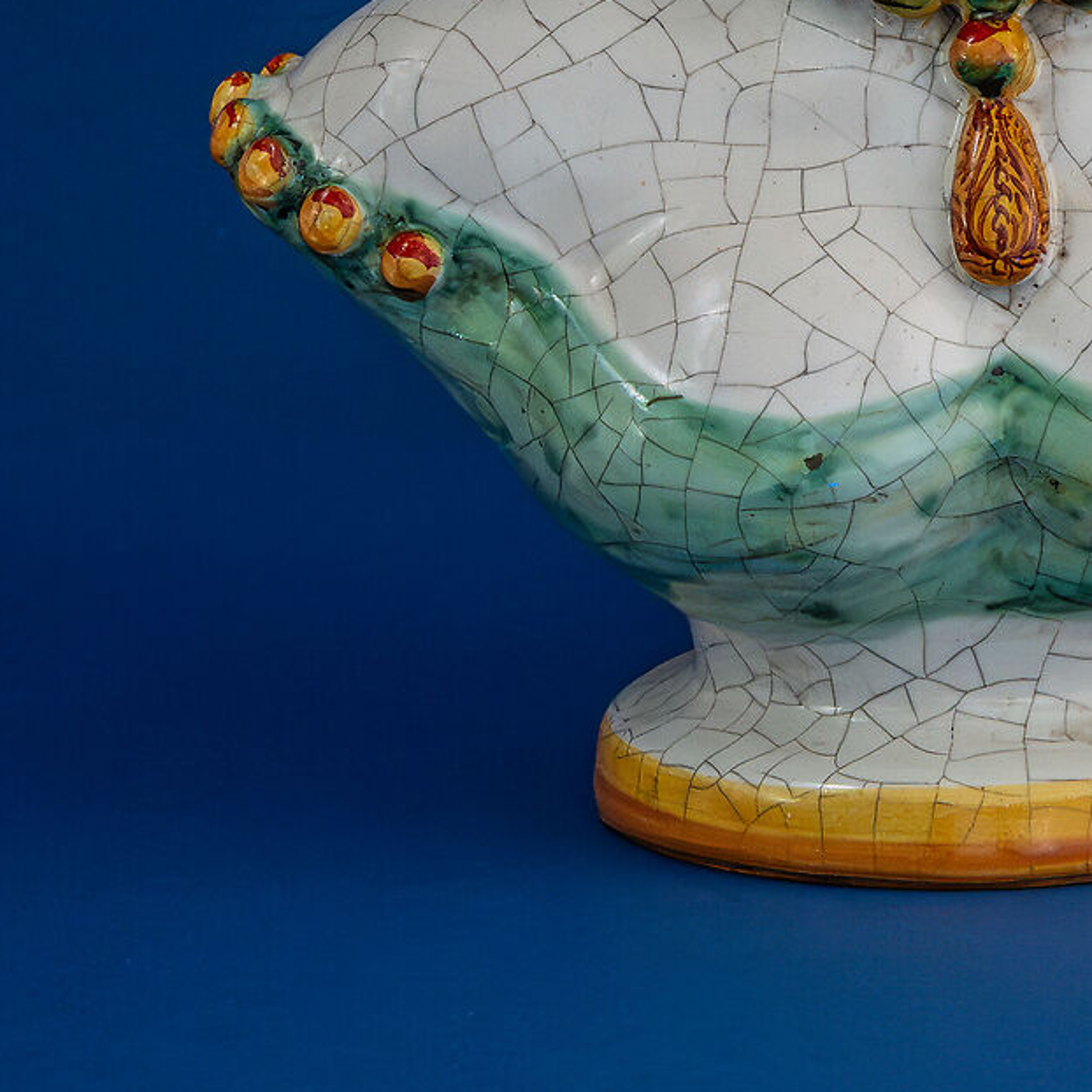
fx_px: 5496
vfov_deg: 11.1
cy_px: -305
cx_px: 1866
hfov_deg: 10.7
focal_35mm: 154
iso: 1000
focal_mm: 47
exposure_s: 30
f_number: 14
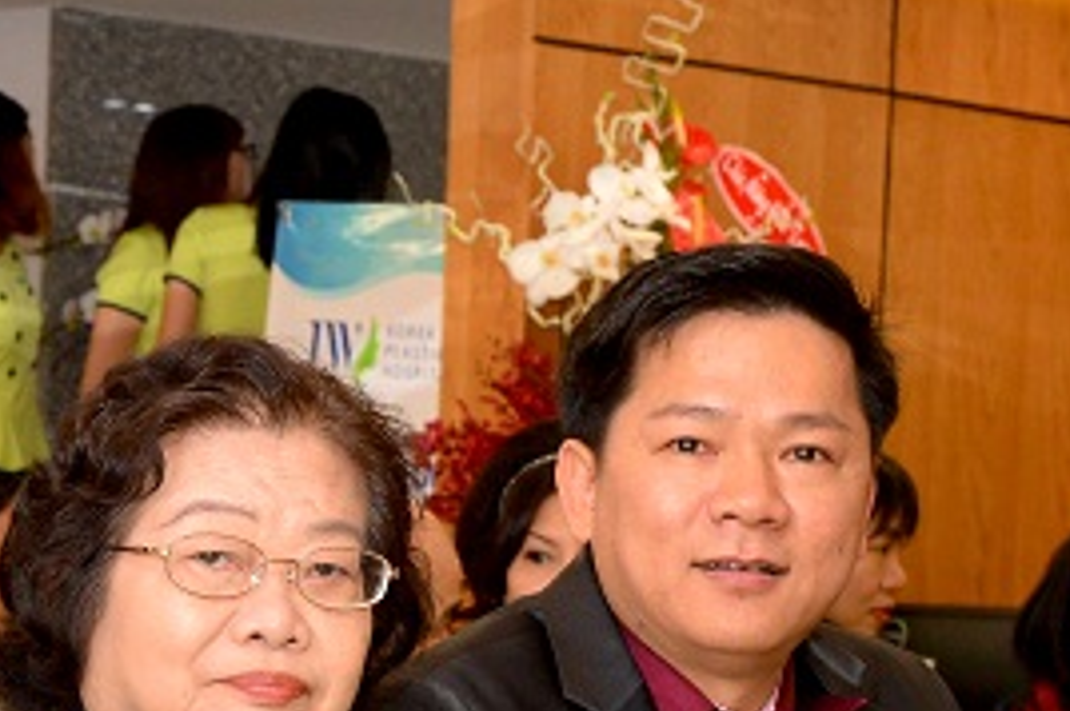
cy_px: 609
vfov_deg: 9.6
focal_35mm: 142
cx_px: -84
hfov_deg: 14.2
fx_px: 4215
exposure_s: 1/80
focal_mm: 38
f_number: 7.1
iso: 1000
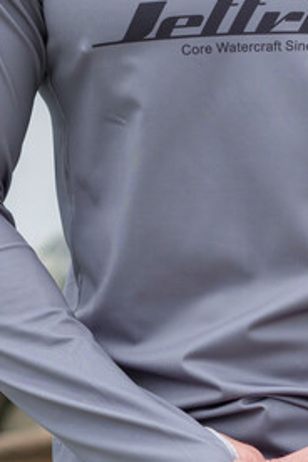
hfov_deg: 5.9
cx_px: 254
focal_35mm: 232
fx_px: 2977
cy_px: 147
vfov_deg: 8.9
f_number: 4
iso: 100
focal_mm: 50
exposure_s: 1/500
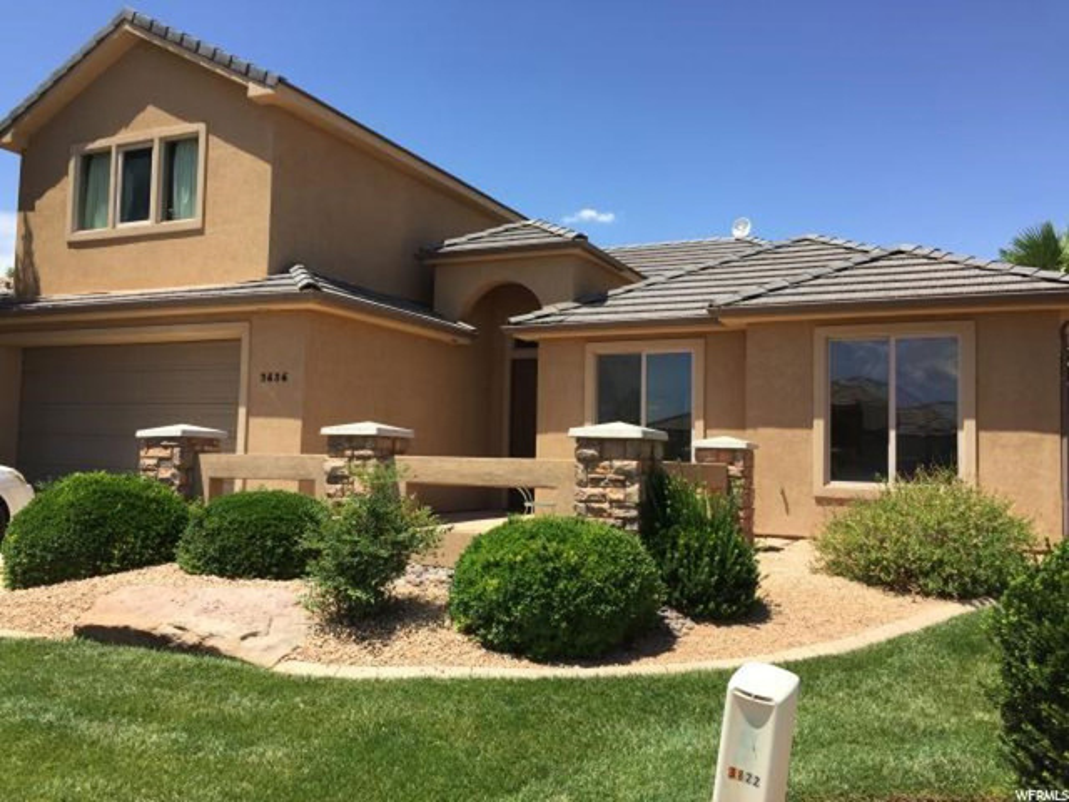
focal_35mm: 29
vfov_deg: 48.2
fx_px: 896
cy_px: 401
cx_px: 534
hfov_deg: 61.7
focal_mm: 4.15
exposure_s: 1/1522
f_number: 2.2
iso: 32
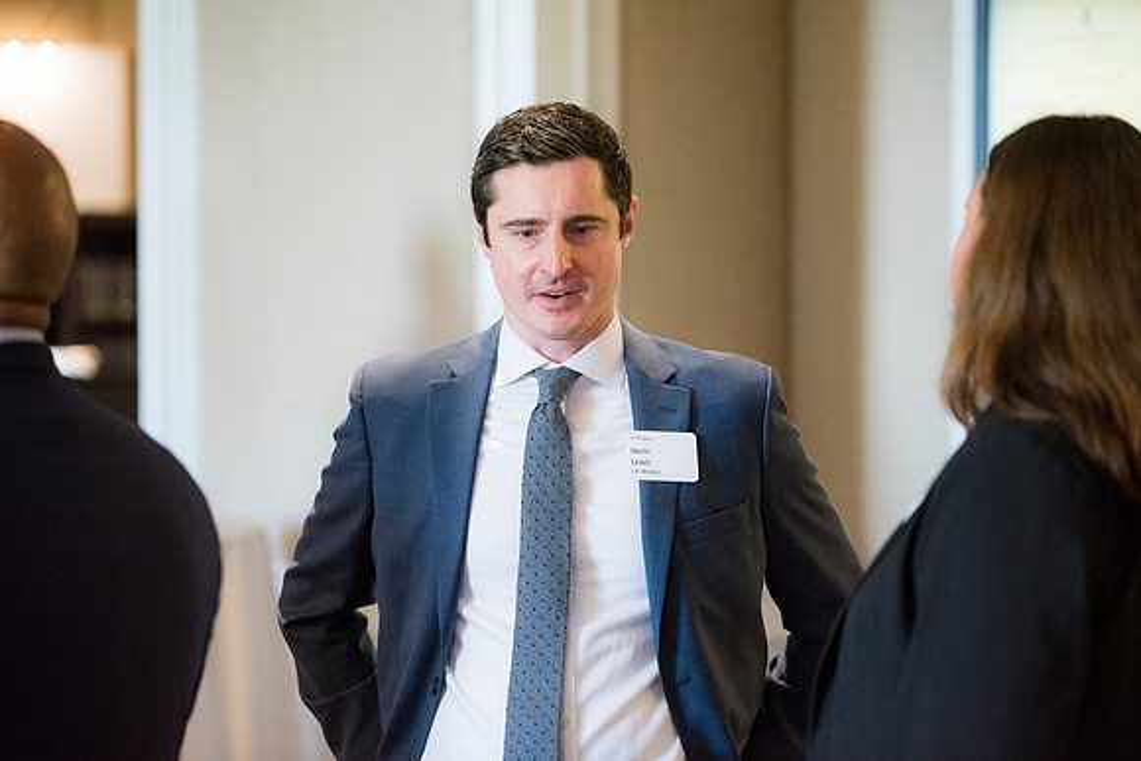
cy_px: 380
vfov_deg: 11.4
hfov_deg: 17.1
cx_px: 570
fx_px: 3804
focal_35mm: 120
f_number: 2.8
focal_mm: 120
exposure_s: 1/125
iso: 6400
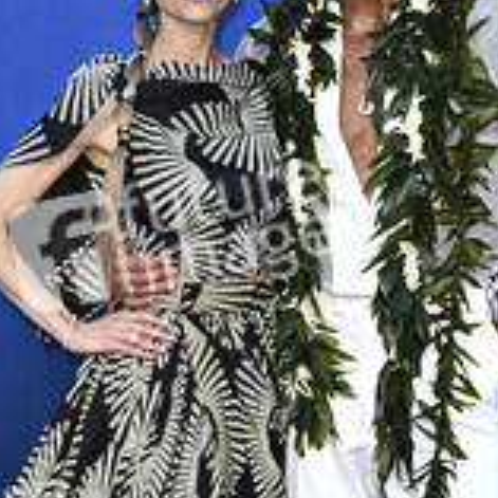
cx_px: 263
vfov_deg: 20.9
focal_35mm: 82
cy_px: 396
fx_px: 1335
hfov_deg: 21.1
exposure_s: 1/250
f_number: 6.3
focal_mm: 38
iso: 1000
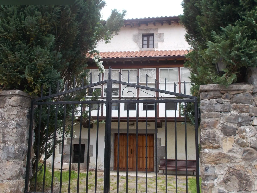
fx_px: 290
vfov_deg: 36.8
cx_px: 128
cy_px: 96
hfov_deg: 47.9
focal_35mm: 39
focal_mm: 6.9
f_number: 3.9
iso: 80
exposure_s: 1/200
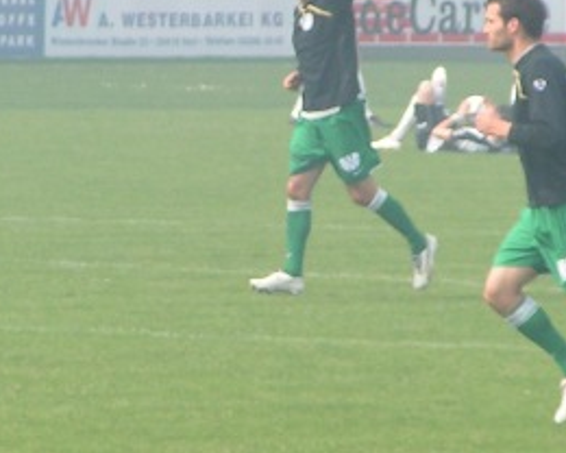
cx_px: 255
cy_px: 96
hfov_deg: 2.6
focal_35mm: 743
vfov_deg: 2.1
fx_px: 12446
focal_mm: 37.8
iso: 50
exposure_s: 1/400
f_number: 4.5
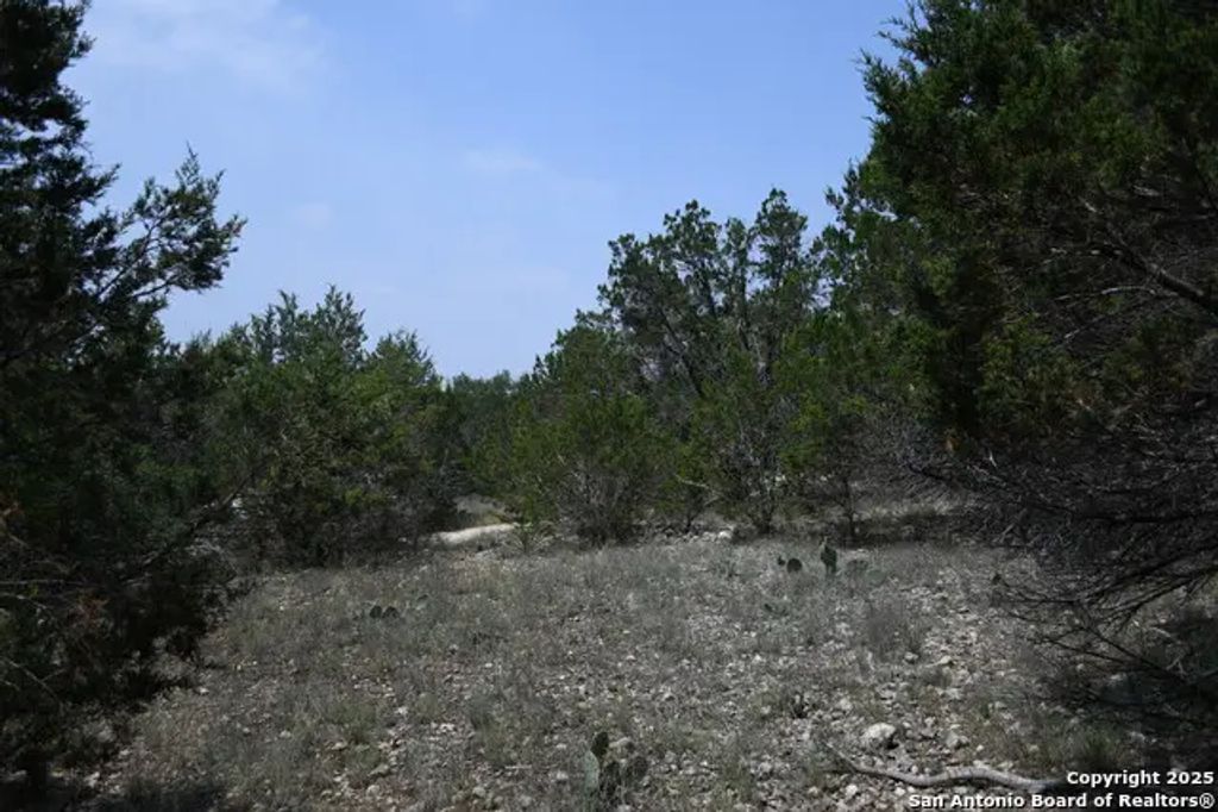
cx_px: 609
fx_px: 913
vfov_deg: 47.9
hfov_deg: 67.4
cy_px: 406
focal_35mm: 27
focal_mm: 18
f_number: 3.5
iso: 200
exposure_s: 1/4000
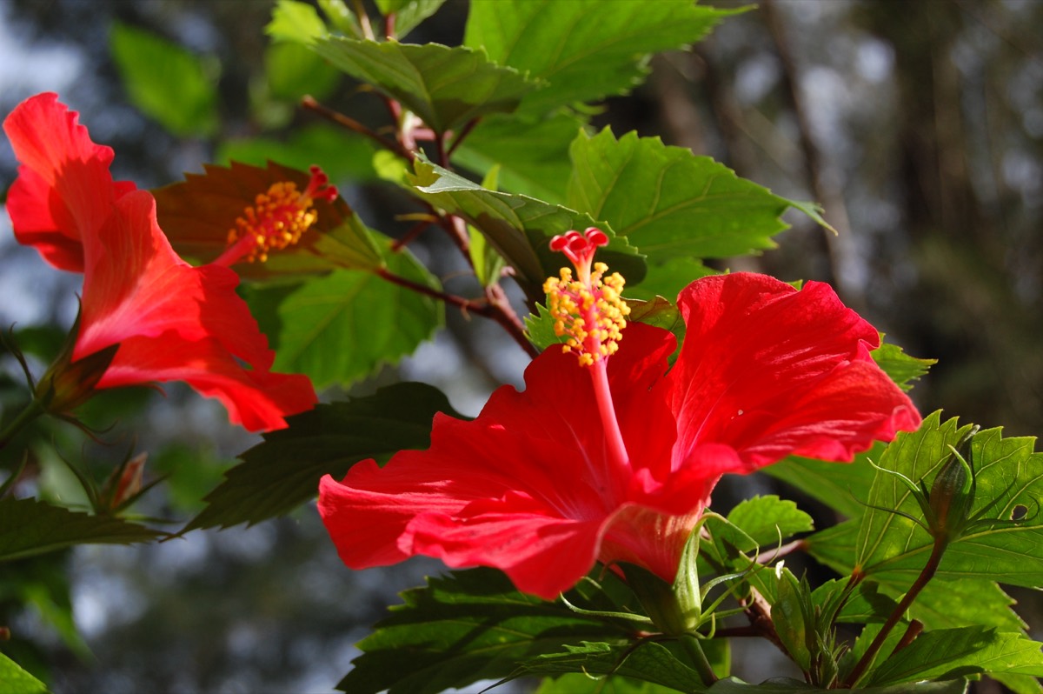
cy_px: 347
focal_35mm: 82
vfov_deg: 16.5
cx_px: 522
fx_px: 2388
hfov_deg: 24.6
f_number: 8
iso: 200
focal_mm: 55
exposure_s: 1/125
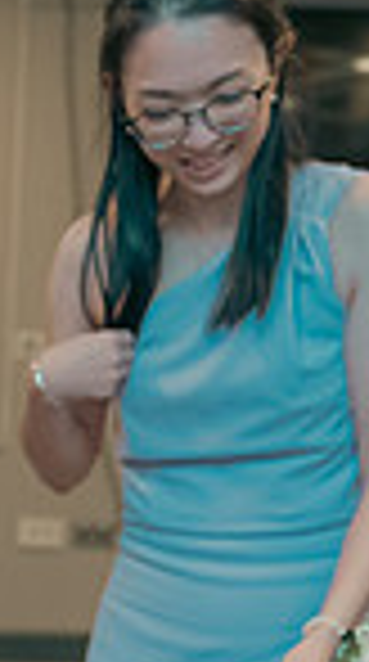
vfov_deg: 14.7
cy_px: 835
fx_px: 2468
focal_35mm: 141
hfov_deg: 8.3
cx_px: -261
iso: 2500
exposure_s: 1/160
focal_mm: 34
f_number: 3.5
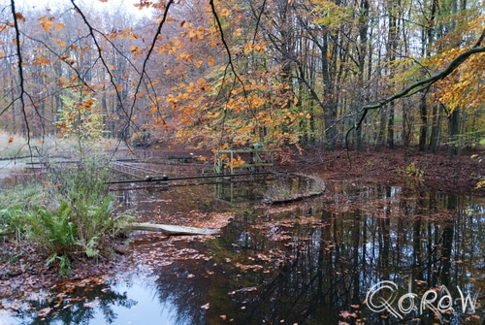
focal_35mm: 27
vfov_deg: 48.1
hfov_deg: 67.3
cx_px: 242
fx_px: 364
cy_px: 162
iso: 320
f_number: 3.5
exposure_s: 1/30
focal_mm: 18
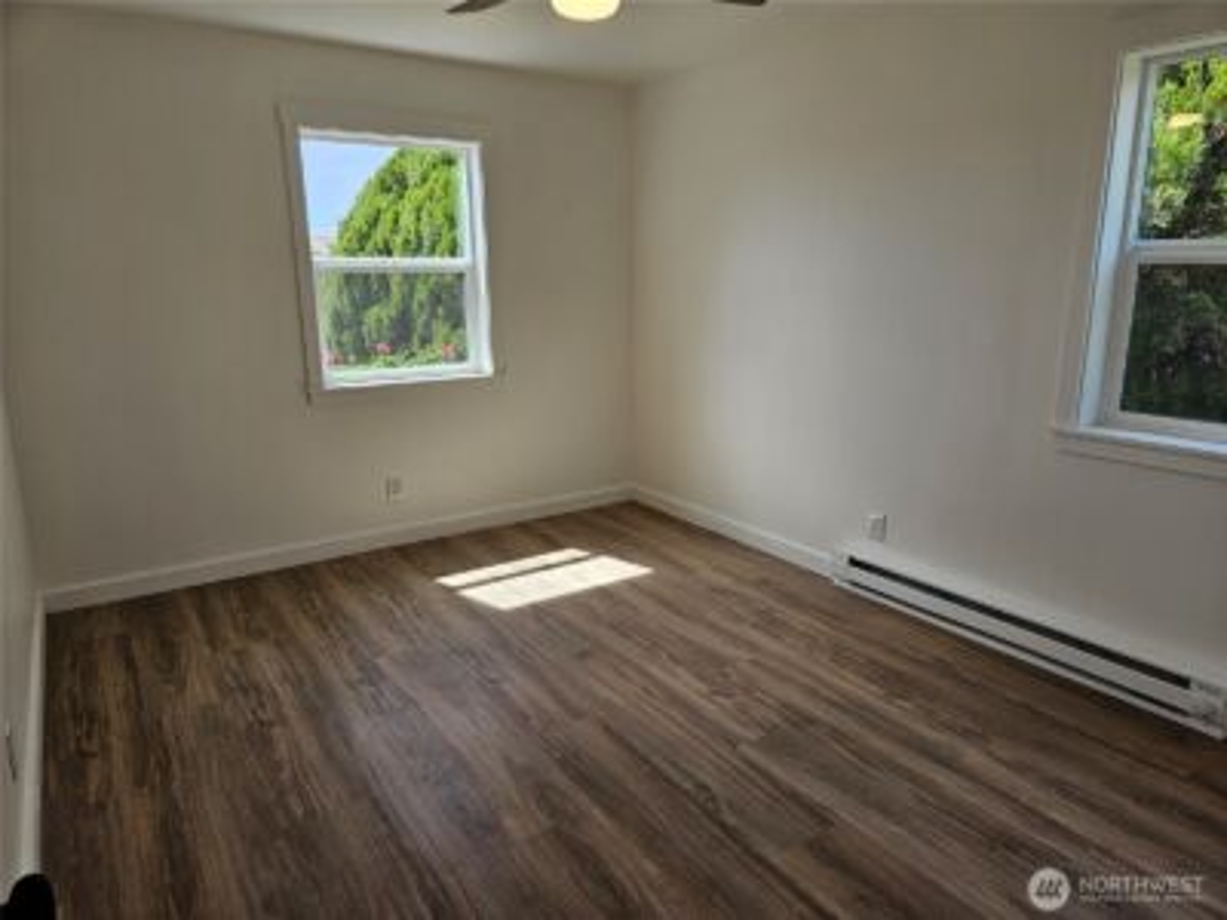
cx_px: 614
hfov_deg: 73.9
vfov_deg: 58.9
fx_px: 815
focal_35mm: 23
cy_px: 460
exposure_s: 1/194
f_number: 1.8
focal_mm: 5.4
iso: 25
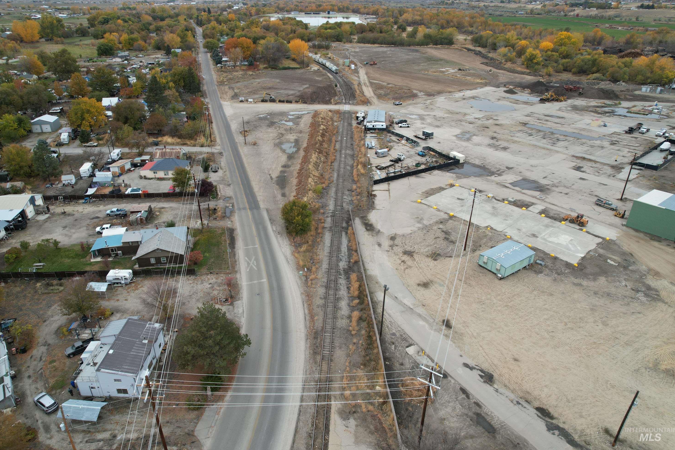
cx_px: 325
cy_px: 219
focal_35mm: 23
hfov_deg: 76.1
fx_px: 431
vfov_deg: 55.1
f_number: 2.8
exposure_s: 1/80
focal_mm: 8.38
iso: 100
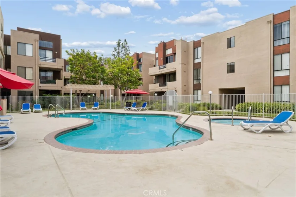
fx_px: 167
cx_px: 148
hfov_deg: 83.2
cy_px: 98
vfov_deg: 61.1
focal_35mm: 20
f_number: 22
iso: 100
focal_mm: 20.3
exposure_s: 1/8
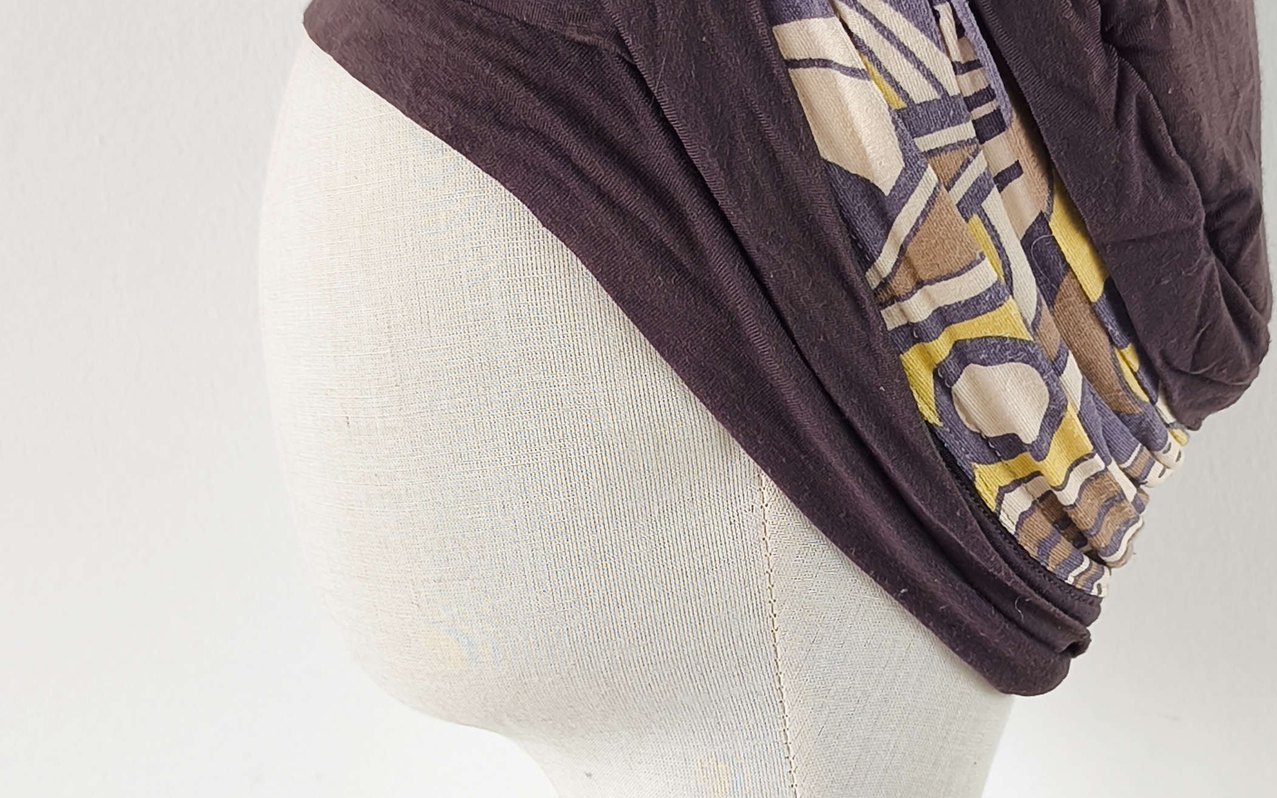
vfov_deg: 19.5
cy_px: 645
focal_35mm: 66
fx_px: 2297
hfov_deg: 31.0
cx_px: 761
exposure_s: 1/80
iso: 50
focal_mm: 6.14
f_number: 1.65
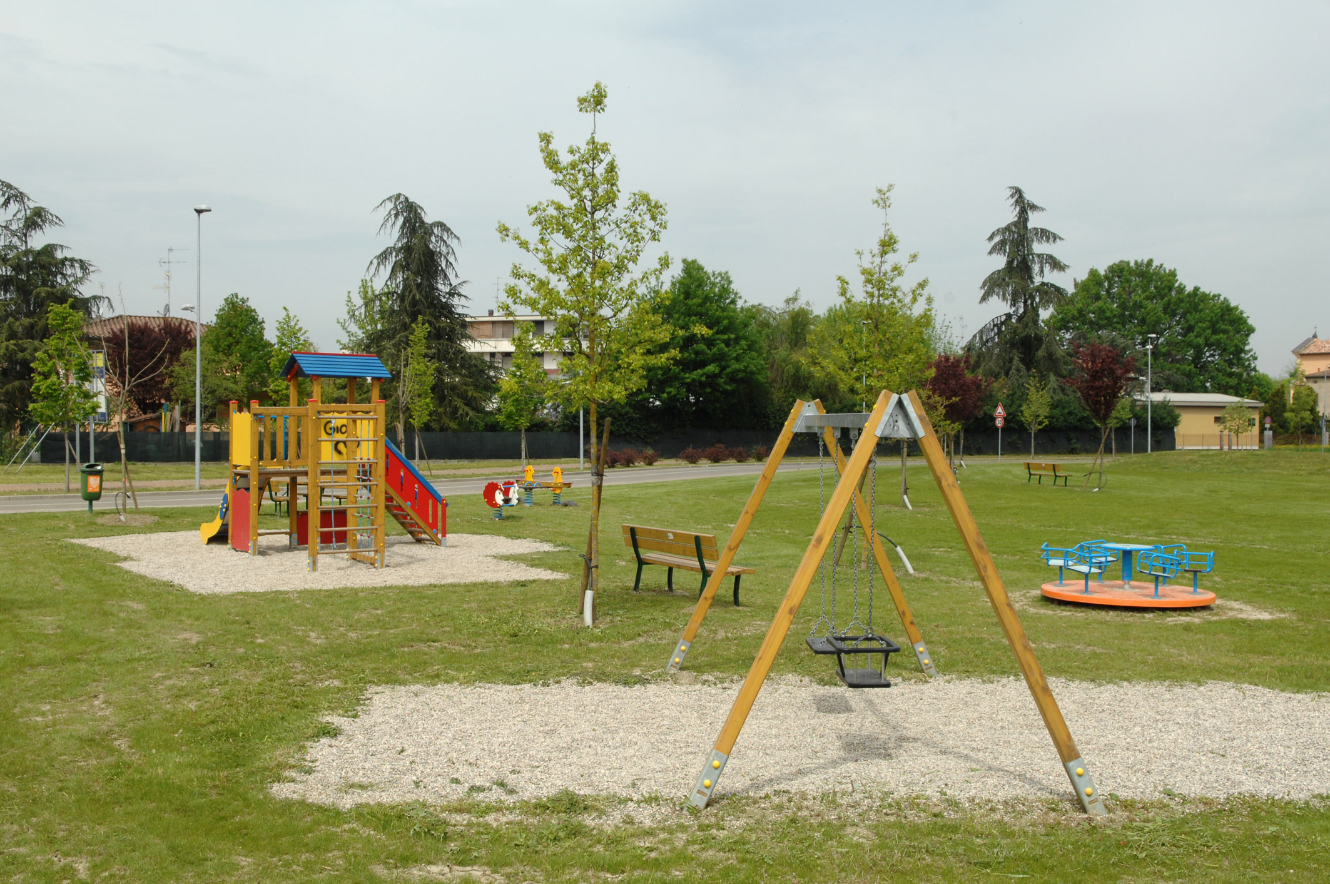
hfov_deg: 53.2
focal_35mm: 36
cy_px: 442
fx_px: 1329
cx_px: 665
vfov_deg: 36.8
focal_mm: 24
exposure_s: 1/400
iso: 250
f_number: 10
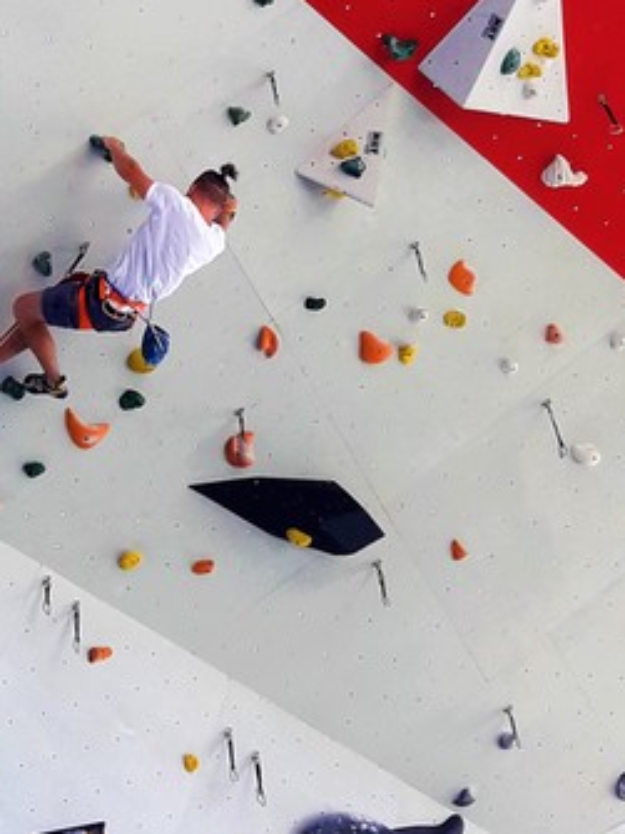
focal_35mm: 39
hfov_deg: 36.3
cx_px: 197
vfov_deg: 46.9
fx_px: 939
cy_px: 258
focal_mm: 3.7
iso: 40
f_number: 1.9
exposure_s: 1/191
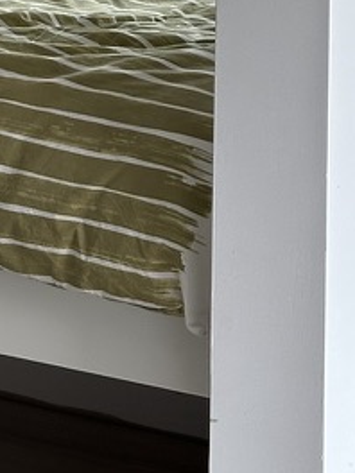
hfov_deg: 7.8
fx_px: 2543
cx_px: -176
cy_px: -357
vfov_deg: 10.1
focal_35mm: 186
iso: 64
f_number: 1.78
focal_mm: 6.86
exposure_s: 1/516
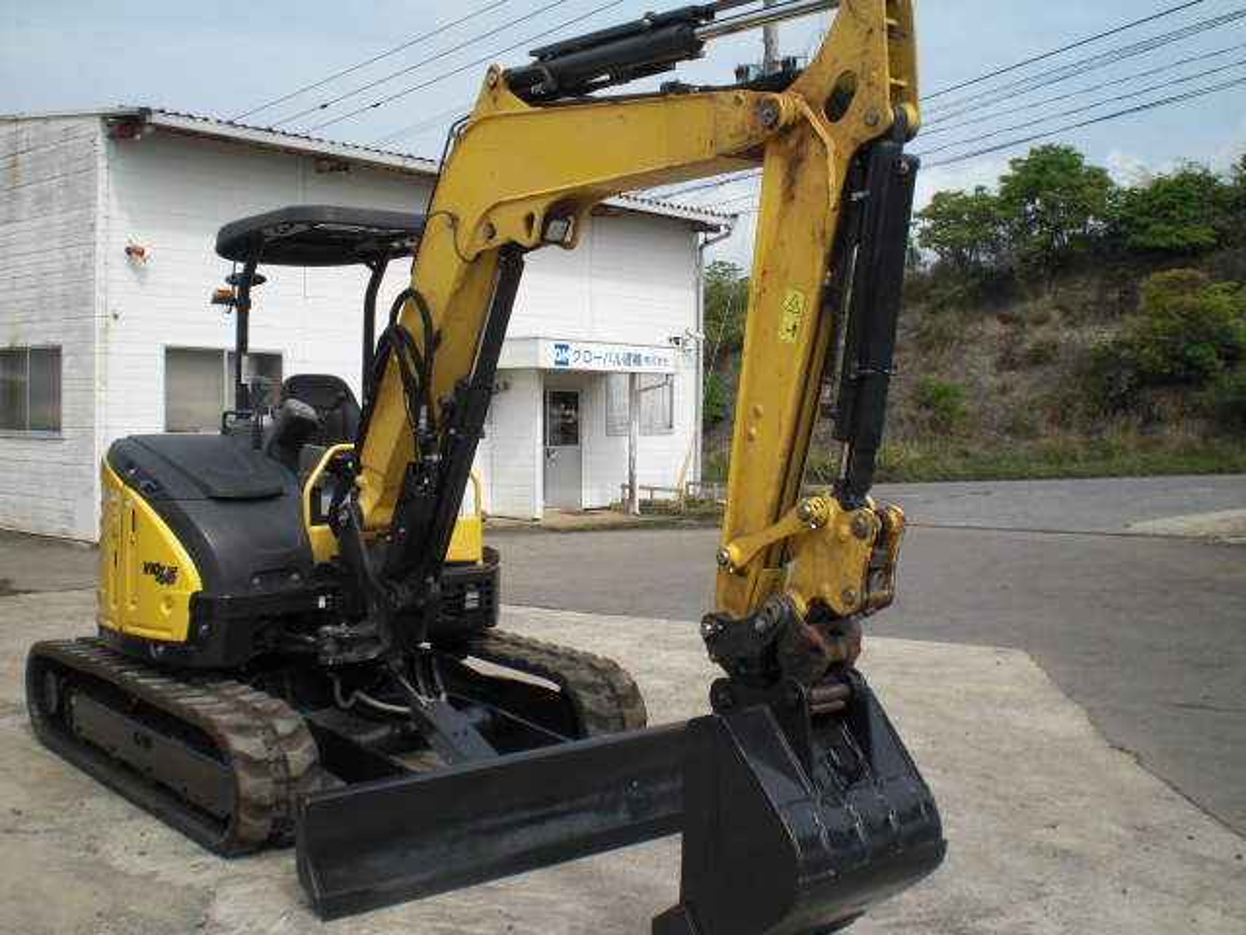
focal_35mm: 38
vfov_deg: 37.7
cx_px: 623
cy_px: 468
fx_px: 1368
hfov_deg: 49.0
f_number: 5.6
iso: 64
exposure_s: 1/400
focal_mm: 6.3
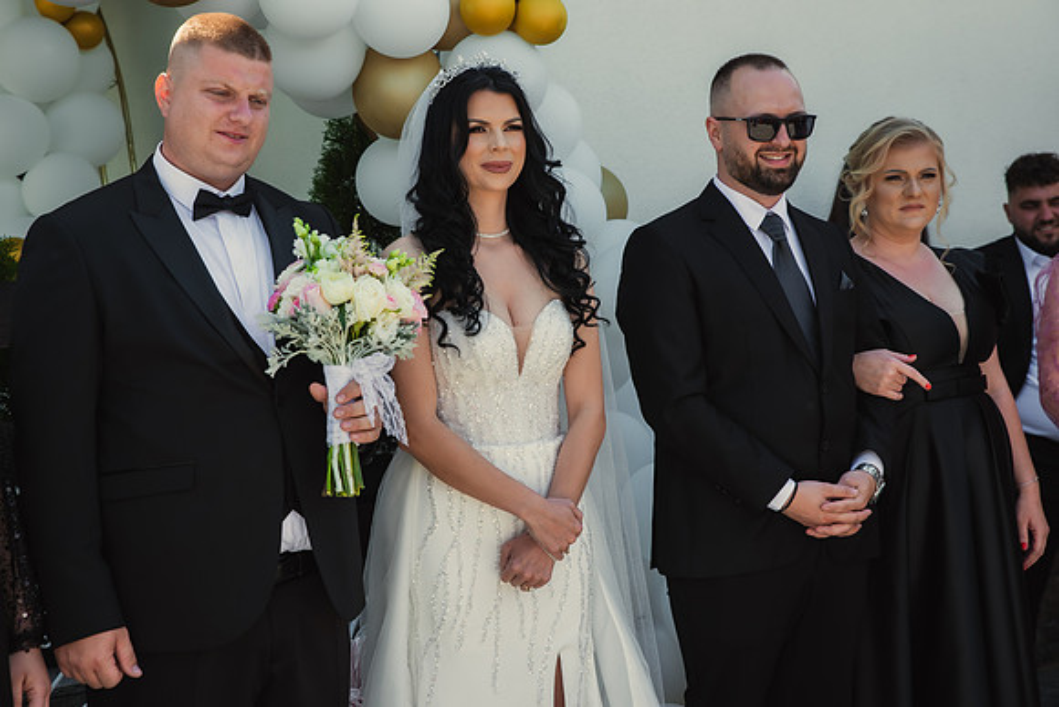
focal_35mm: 70
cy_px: 309
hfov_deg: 28.7
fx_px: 2069
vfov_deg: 19.4
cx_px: 491
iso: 200
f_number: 5
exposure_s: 1/400
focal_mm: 62
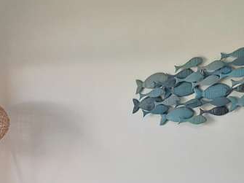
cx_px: -2
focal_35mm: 103
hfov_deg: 18.6
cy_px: 287
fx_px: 726
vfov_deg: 13.4
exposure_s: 1/50
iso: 200
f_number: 1.8
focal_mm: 5.54
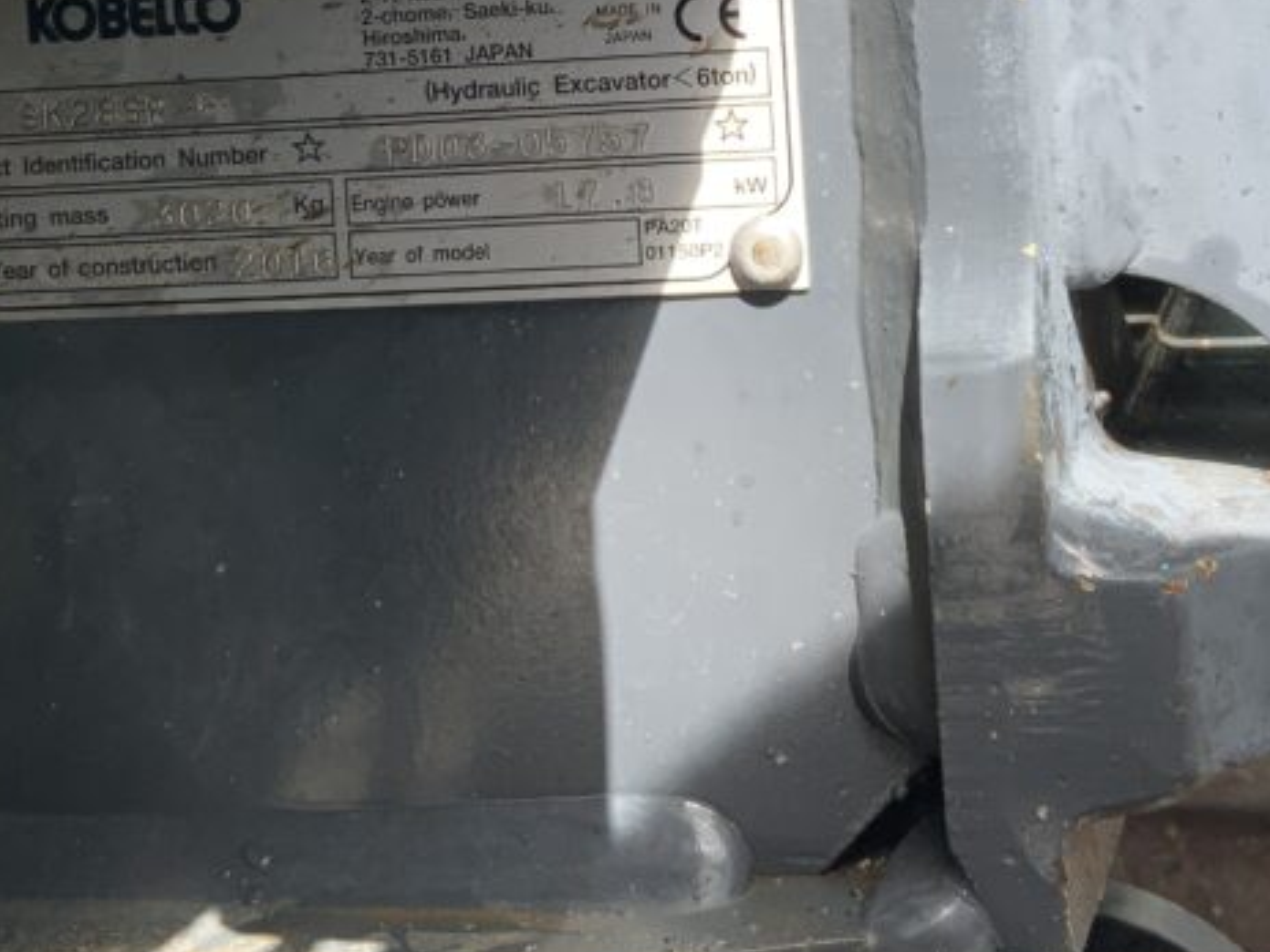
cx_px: 668
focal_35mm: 64
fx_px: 2348
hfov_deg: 30.3
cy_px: 68
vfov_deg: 22.3
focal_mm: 3
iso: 16
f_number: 1.8
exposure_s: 1/491
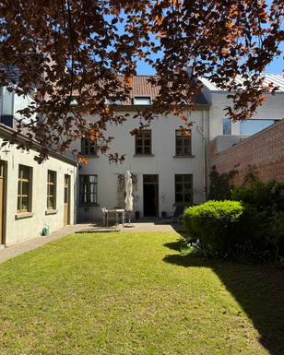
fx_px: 273
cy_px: 181
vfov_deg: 66.0
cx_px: 139
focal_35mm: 26
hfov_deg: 54.9
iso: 80
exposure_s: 1/2041
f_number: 1.78
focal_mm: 6.76
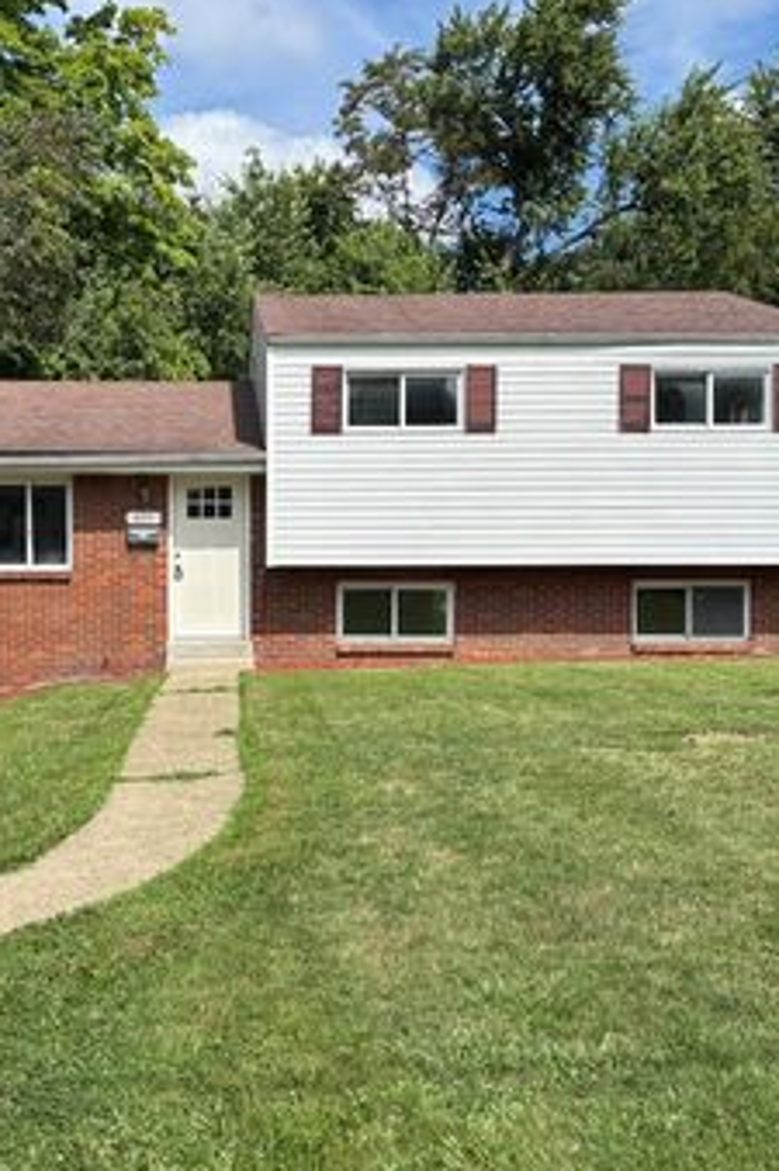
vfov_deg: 48.5
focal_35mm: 40
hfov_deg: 32.9
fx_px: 1300
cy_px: 570
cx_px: 218
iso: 50
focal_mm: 5.96
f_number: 1.6
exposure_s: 1/3413
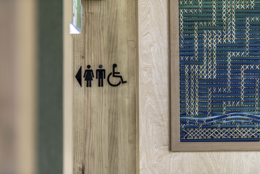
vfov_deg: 10.2
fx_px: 975
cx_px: 130
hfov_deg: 15.2
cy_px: 87
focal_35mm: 135
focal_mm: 135
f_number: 2.8
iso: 400
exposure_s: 1/320
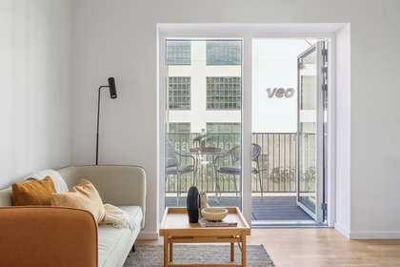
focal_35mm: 30
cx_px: 200
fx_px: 333
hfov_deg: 61.9
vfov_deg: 43.6
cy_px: 134
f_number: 8
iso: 200
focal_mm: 20
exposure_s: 1/400
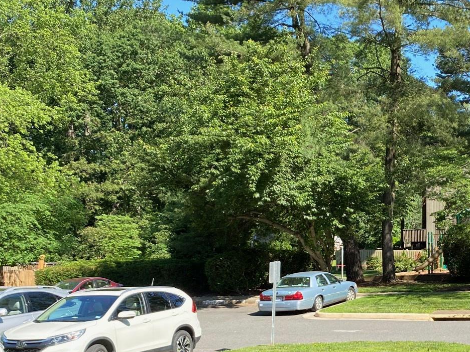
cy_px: 254
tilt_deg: -2.1
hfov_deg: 32.6
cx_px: 425
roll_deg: +1.5
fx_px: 760
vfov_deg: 25.9
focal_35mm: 56
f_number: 1.8
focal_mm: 4.25
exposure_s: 1/816
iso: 32
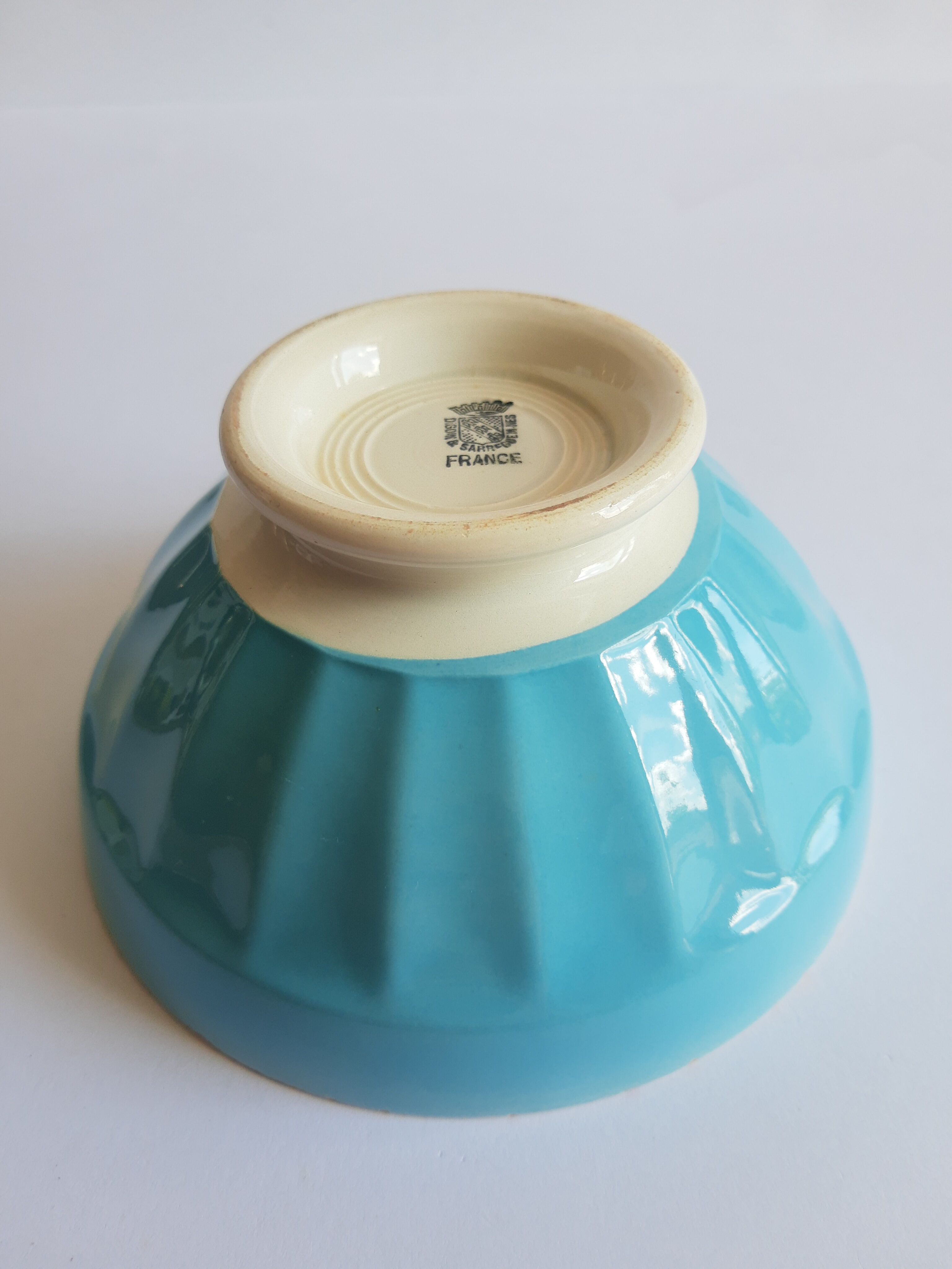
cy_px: 634
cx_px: 476
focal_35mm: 26
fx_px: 953
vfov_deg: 67.3
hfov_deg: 53.1
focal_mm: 3.95
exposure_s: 1/110
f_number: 1.8
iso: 40
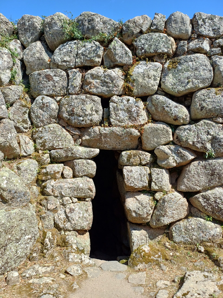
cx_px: 112
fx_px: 215
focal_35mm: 25
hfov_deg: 54.9
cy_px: 149
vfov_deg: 69.4
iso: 50
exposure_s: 1/712
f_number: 1.8
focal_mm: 4.65
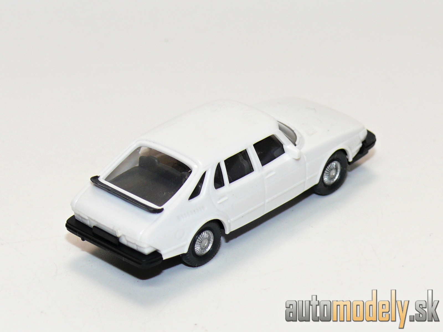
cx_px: 222
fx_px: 1843
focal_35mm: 144
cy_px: 166
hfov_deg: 13.7
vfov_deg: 10.3
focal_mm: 17.2
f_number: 4
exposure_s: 1/30
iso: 100
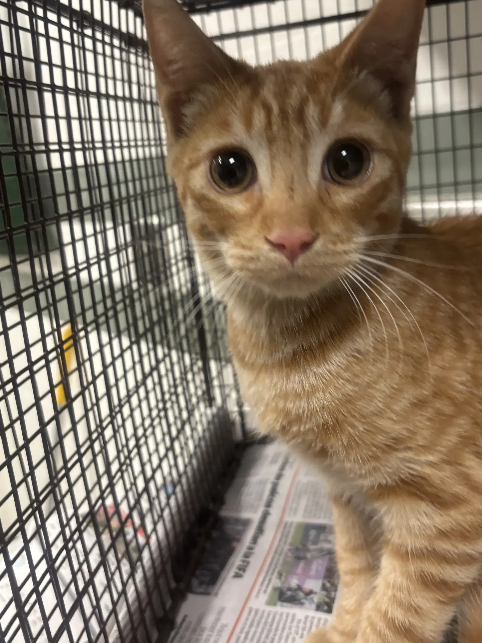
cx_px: 238
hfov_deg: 42.9
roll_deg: +2.0
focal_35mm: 33
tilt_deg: -7.2
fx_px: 613
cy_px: 307
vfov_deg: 55.3
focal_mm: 5.96
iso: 400
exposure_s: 1/60
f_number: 1.6
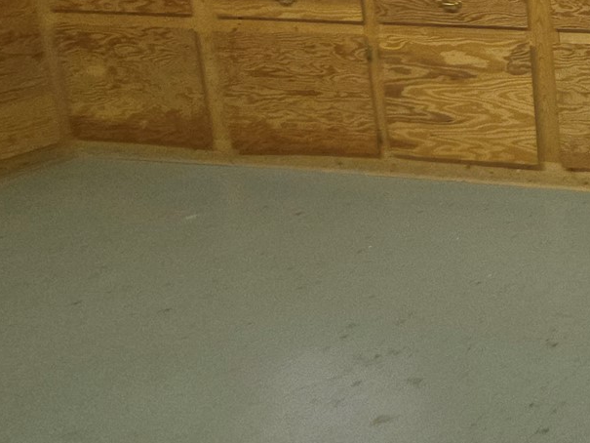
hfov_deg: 28.3
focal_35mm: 44
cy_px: -3
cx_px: 884
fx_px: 750
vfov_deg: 30.5
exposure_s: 1/60
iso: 100
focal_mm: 2.2
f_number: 1.9
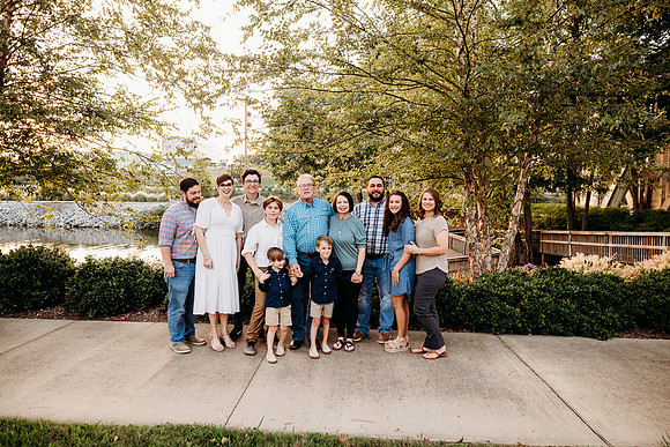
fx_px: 447
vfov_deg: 53.2
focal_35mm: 24
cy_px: 224
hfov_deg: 73.7
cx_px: 335
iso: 320
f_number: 3.2
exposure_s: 1/200
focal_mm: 24
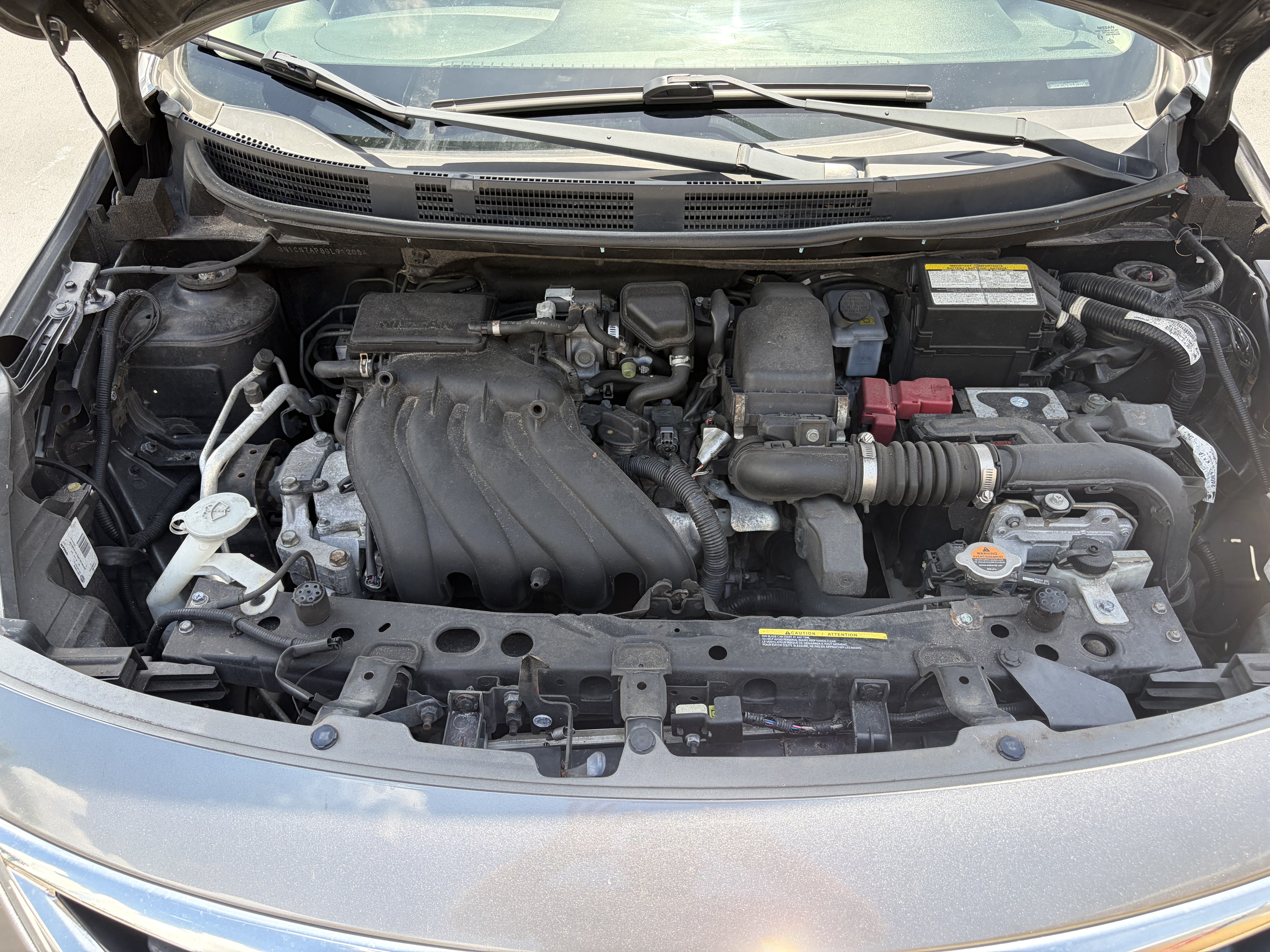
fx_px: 954
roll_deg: +1.4
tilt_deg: -42.8
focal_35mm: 26
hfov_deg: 67.3
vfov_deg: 53.1
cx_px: 635
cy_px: 476
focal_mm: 5.96
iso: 50
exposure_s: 1/300
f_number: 1.6
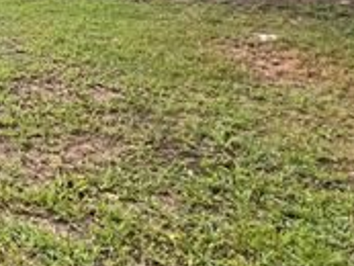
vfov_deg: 24.2
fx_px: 491
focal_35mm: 48
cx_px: -241
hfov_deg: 24.3
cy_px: -127
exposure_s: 1/182
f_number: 1.8
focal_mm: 1.57
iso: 32
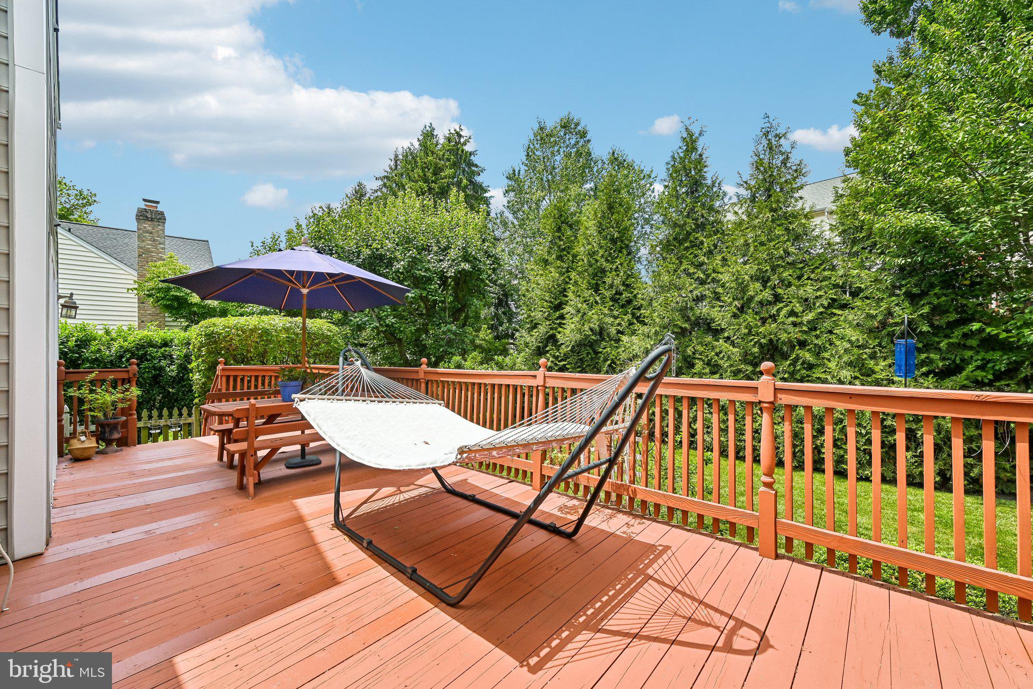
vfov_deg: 81.2
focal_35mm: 14
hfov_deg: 104.3
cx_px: 516
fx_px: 402
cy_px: 344
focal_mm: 14
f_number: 8
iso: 100
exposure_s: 1/250
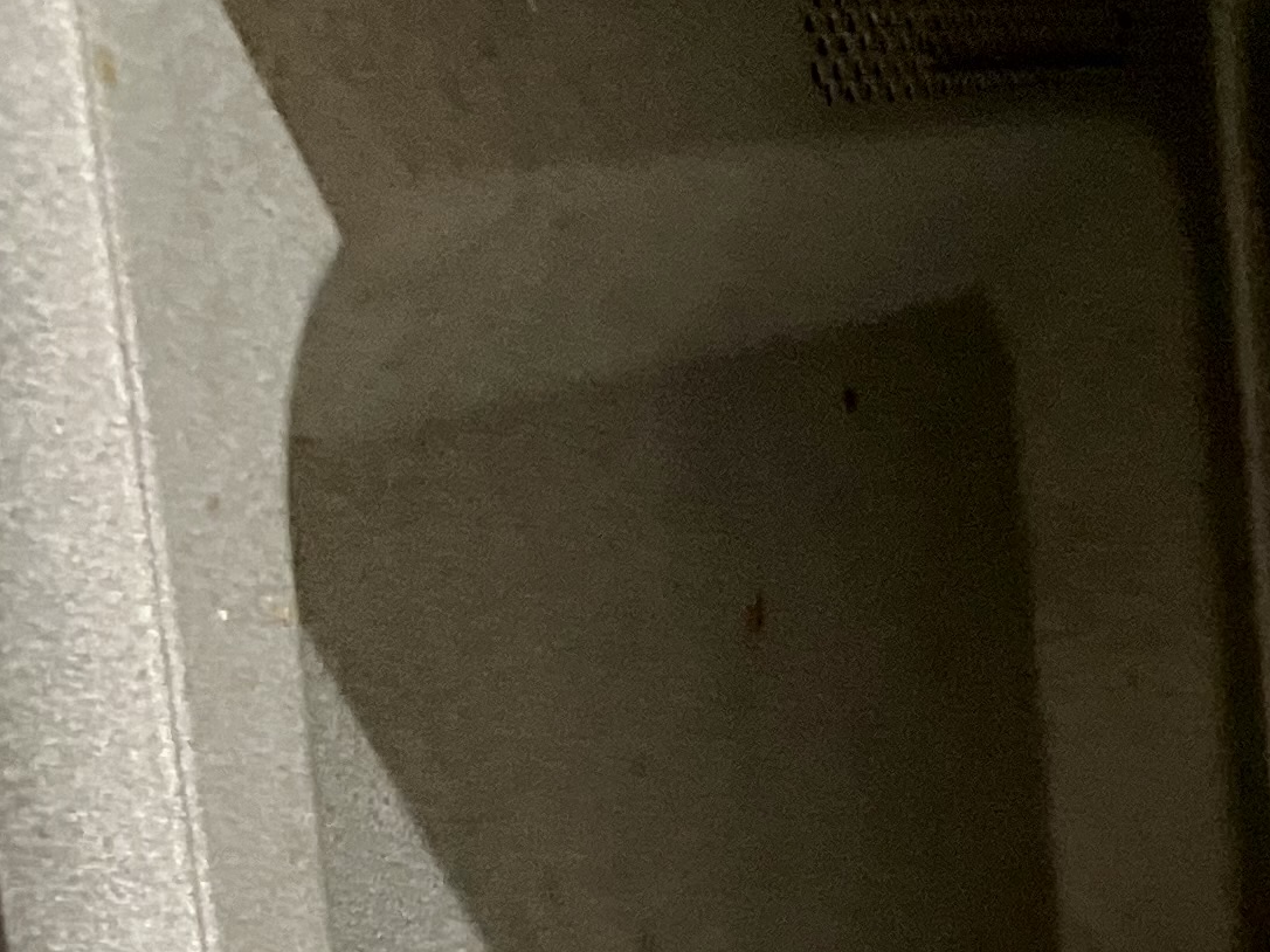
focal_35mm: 104
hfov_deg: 15.9
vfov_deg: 14.1
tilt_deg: -11.6
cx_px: 2319
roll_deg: +1.0
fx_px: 3815
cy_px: 841
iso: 320
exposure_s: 1/41
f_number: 1.8
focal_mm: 3.99
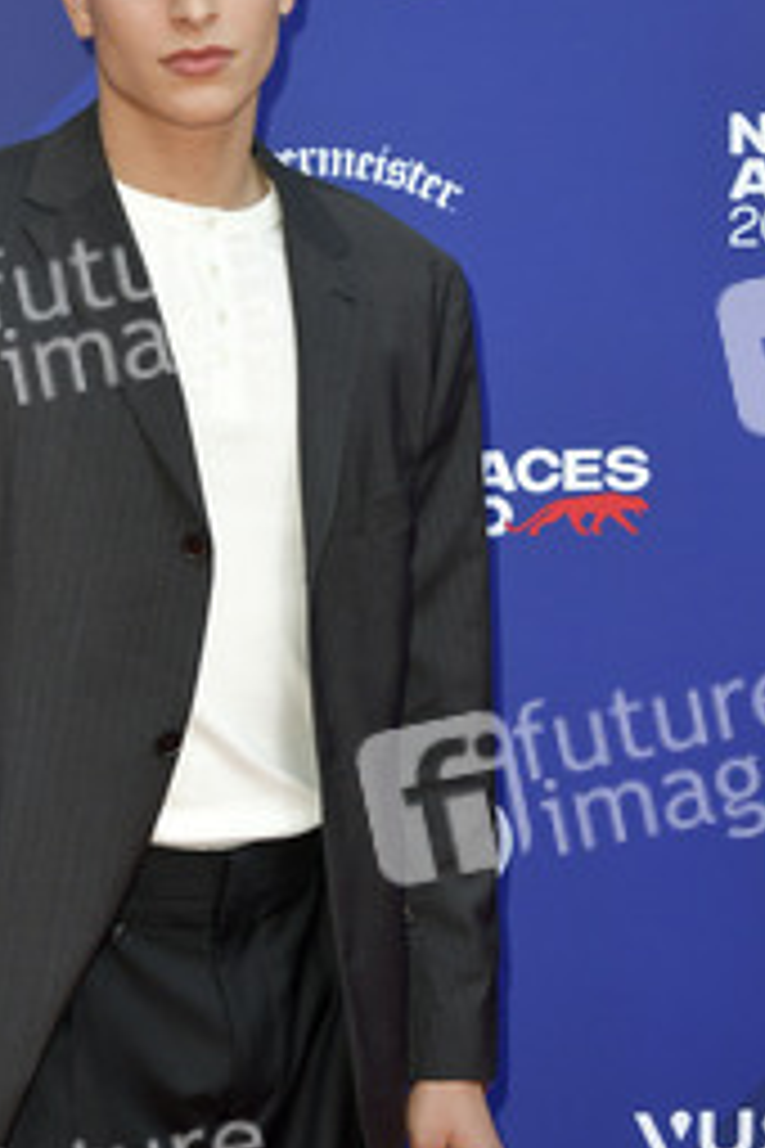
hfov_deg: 15.0
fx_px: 2900
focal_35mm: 91
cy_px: 554
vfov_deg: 22.4
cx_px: 180
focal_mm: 58
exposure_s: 1/200
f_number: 6.3
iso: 640
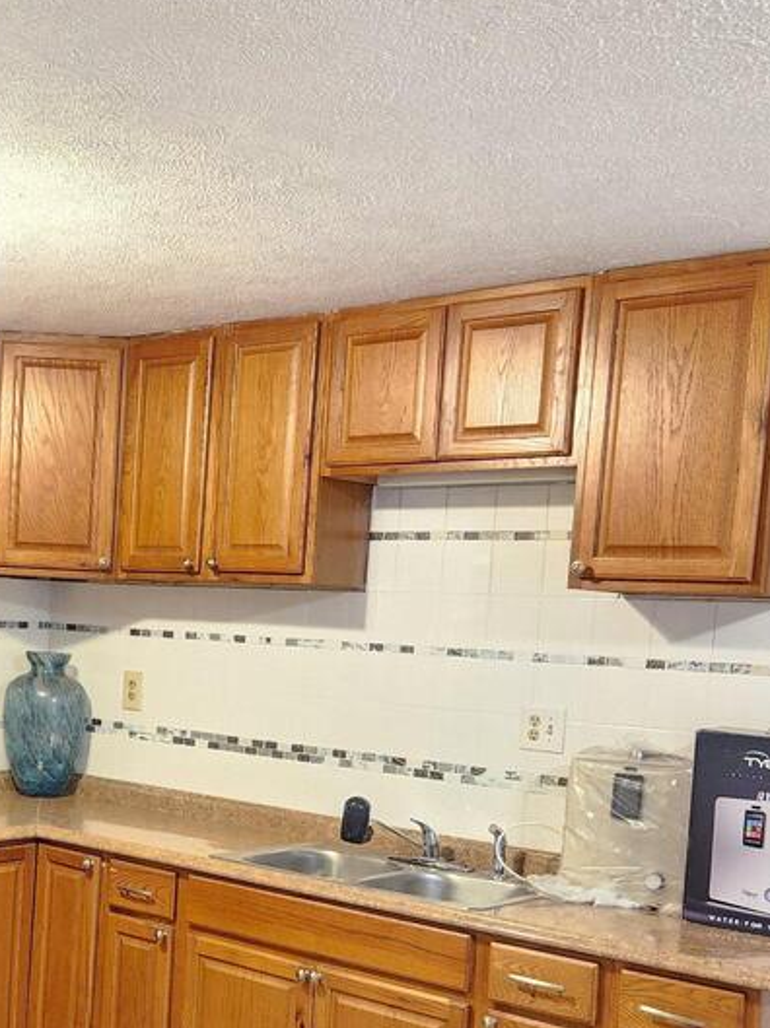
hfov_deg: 29.6
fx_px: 1396
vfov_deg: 39.9
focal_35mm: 47
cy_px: 694
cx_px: 78
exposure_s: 1/40
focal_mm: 5.4
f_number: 1.8
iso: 500
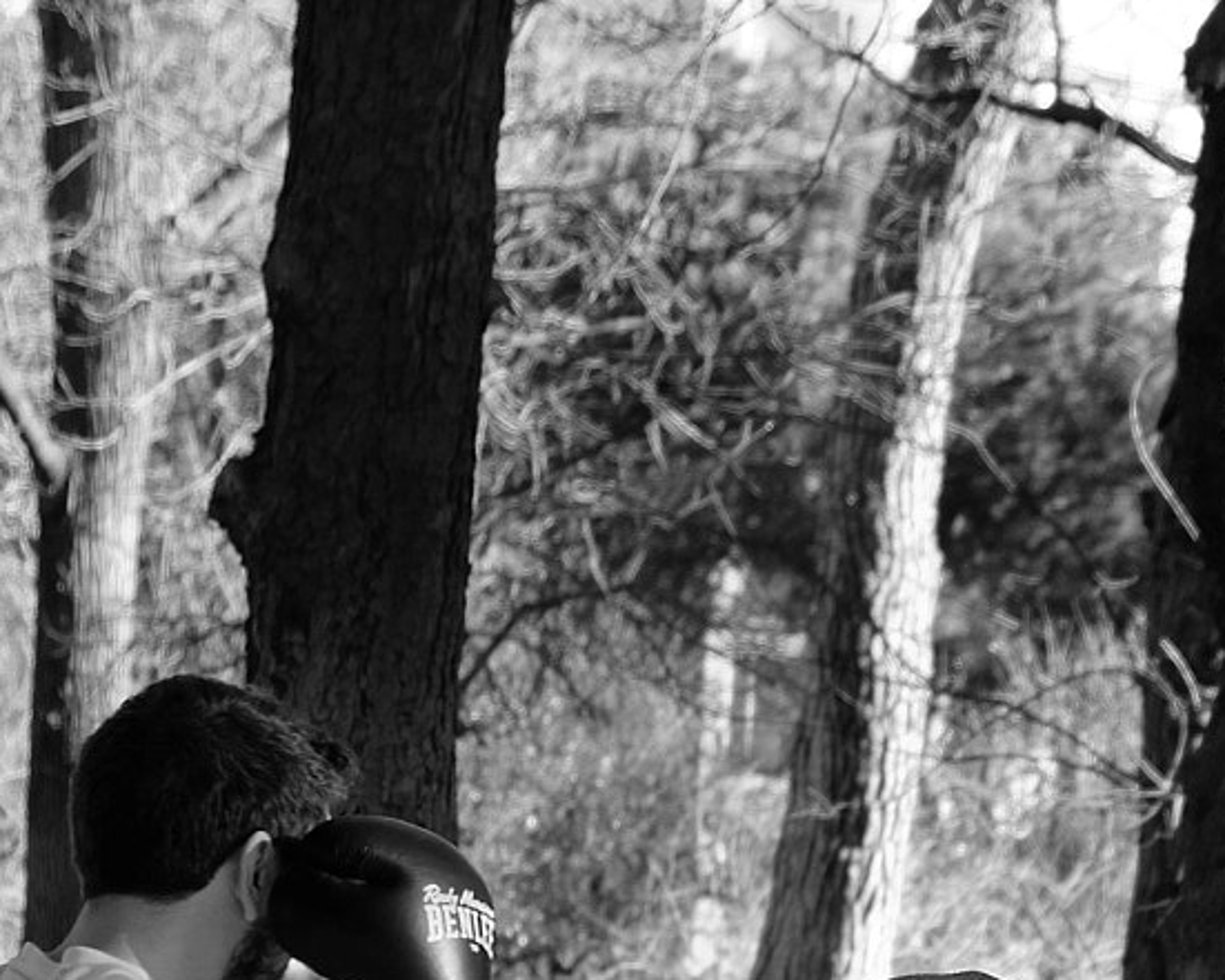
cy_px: 1109
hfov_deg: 8.5
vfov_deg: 6.8
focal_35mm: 226
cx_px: 880
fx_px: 8195
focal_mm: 55
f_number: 4
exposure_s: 1/500
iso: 400
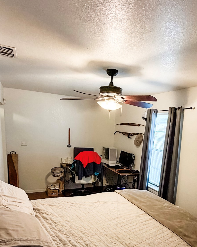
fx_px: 182
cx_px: 118
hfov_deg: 56.4
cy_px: 164
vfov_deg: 66.3
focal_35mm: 25
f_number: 2.2
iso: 250
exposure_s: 1/60
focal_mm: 2.22
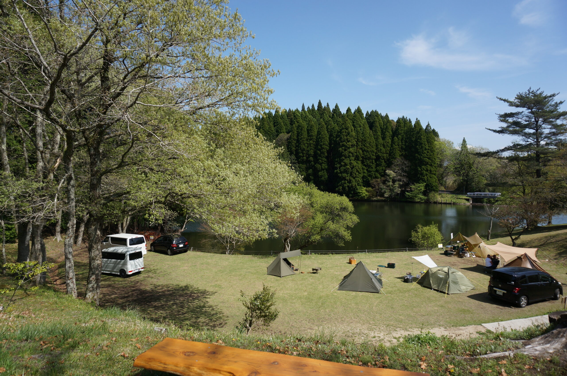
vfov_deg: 53.0
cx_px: 284
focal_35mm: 24
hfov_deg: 73.8
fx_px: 377
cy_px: 188
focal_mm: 16
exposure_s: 1/640
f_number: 5
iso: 100
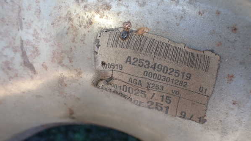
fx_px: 220
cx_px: 126
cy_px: 74
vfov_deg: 35.6
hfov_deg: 59.5
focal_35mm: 33
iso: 100
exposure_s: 1/160
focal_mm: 5.4
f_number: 2.3
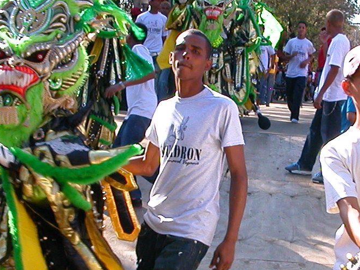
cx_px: 219
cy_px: 206
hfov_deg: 22.0
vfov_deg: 16.5
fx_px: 926
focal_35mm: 89
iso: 100
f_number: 4.5
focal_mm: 5.6
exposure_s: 1/170
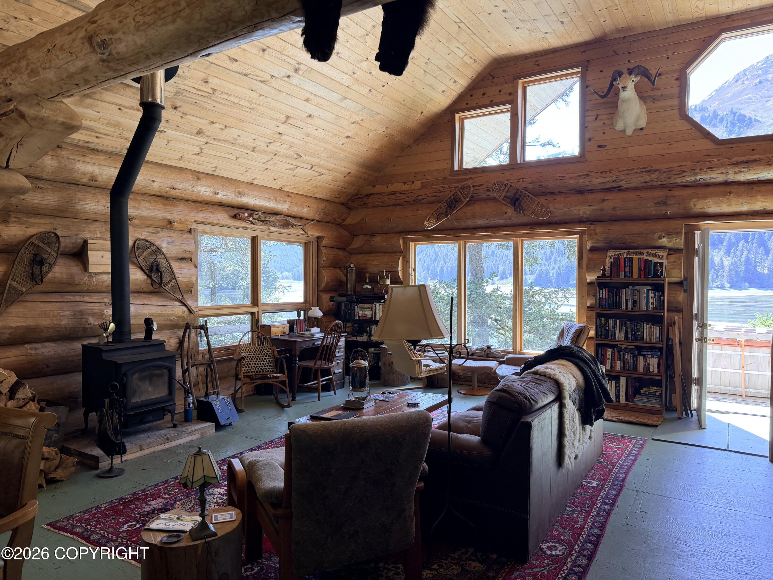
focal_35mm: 24
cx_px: 386
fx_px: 536
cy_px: 290
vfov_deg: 56.8
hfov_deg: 71.6
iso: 160
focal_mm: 6.76
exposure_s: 1/121
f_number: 1.78
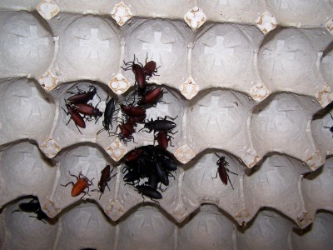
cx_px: 166
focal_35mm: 38
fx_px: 366
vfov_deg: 37.7
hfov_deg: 49.0
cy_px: 125
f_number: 2.8
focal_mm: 6.3
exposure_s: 1/60
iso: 80
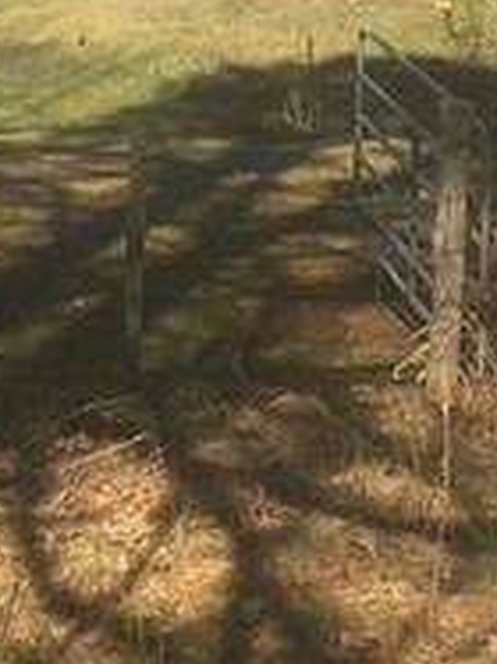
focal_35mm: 119
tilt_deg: -15.0
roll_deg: +0.9
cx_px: -53
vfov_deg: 16.4
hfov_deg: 12.2
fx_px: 2281
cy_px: 131
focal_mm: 4.15
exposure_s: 1/1130
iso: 32
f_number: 2.2
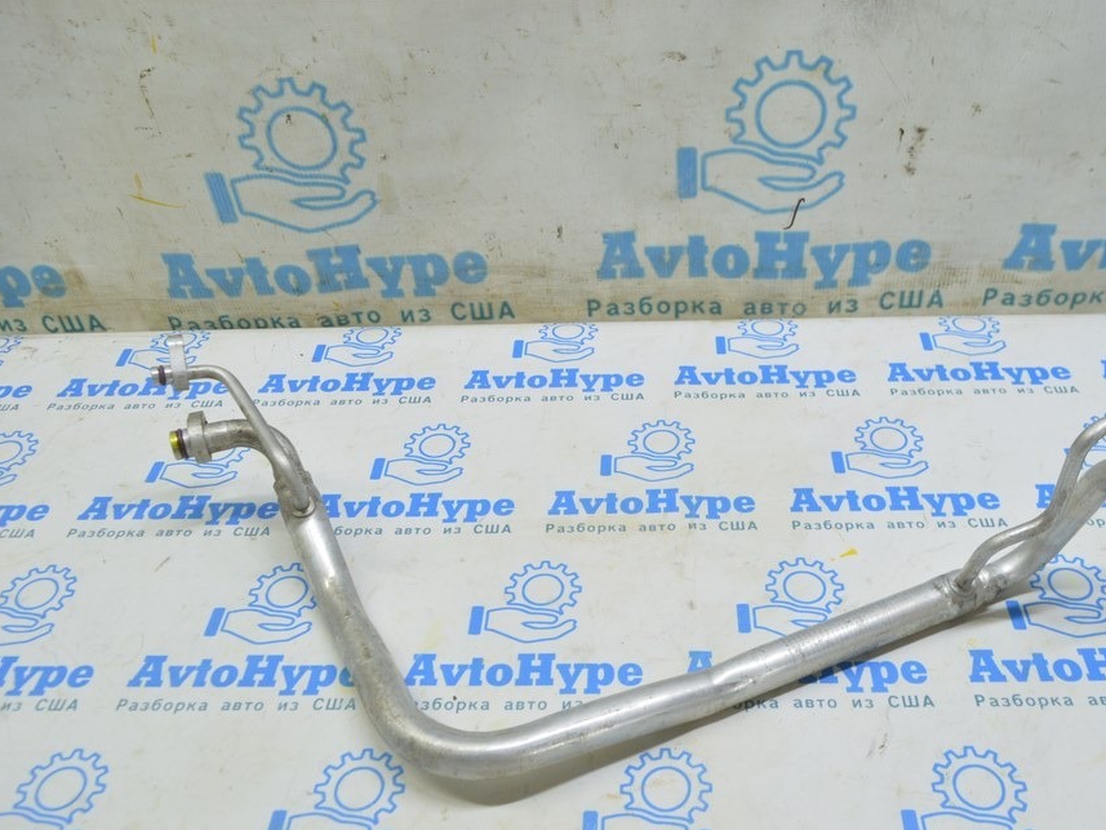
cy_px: 433
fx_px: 991
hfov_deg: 58.3
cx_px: 601
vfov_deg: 45.4
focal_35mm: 31
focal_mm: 18
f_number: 5.6
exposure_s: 1/20
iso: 400
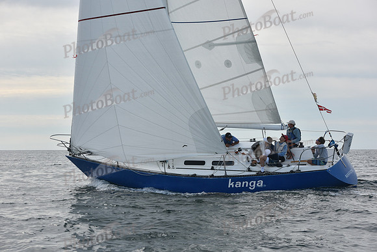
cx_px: 188
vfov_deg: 19.5
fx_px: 733
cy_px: 126
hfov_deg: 28.8
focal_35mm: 70
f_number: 8
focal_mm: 70
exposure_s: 1/1000
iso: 320
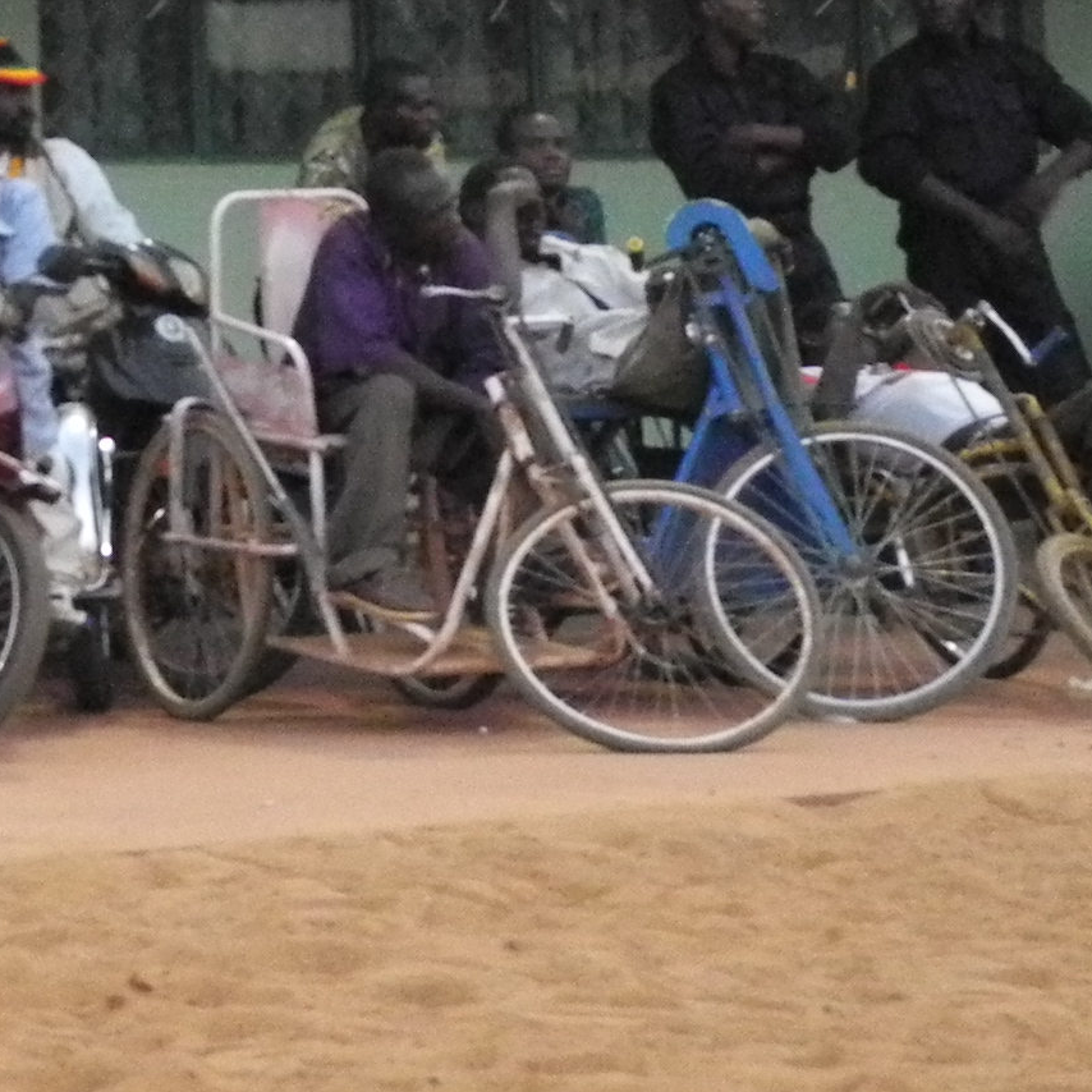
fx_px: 6067
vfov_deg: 10.0
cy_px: -513
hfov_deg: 9.8
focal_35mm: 170
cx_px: -761
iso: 800
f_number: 3.2
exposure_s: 1/58.7
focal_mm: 9.7
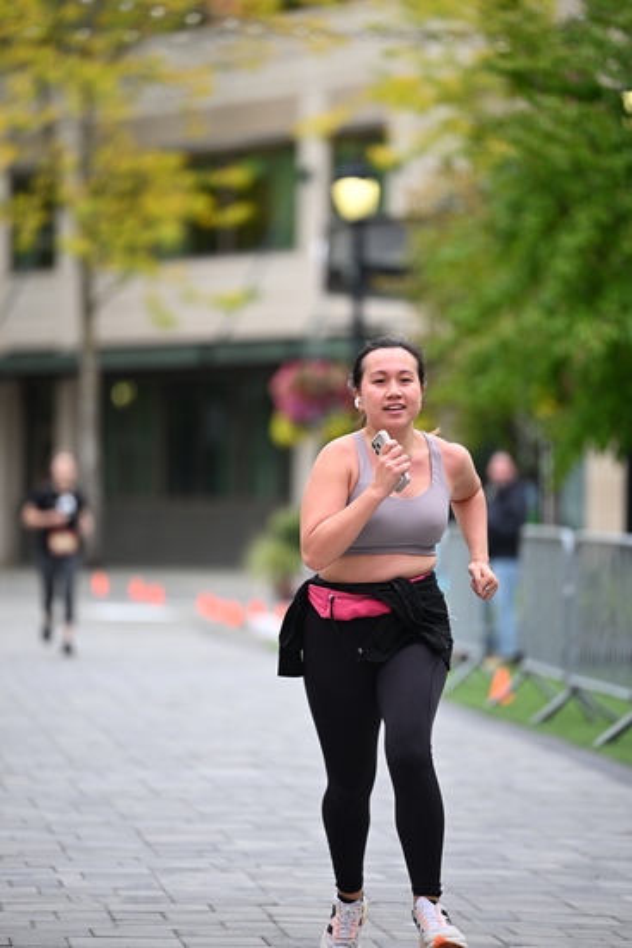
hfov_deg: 6.9
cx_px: 316
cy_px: 474
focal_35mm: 200
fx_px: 5263
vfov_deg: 10.3
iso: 640
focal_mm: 200
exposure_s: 1/1600
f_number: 2.8
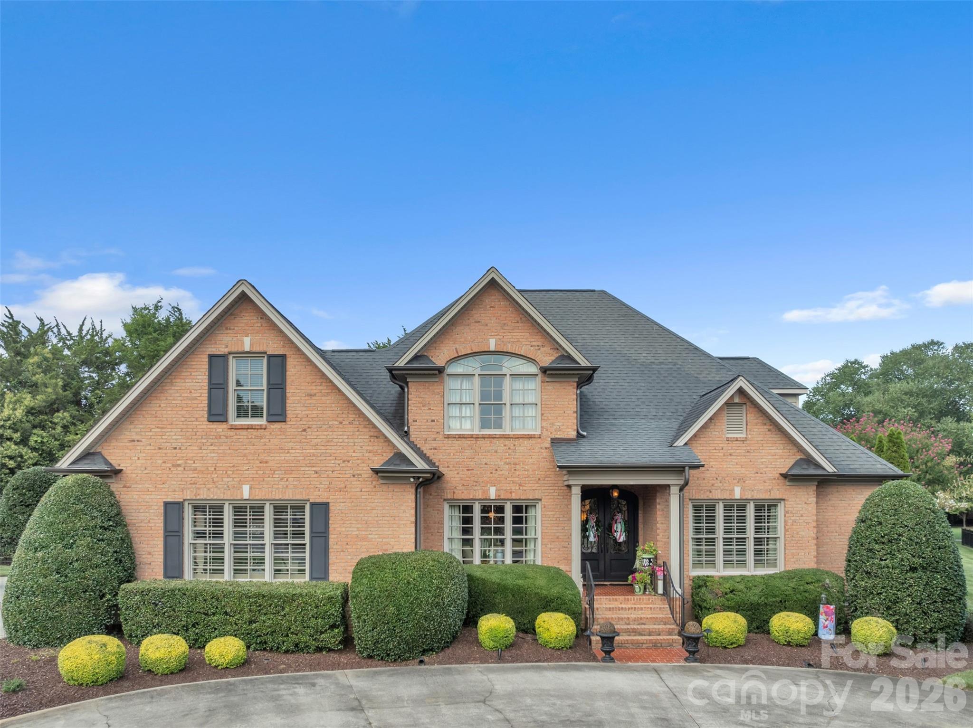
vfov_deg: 56.8
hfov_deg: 71.6
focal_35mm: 24
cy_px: 364
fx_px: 674
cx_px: 486
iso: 100
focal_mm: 12.29
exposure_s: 1/640
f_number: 2.8
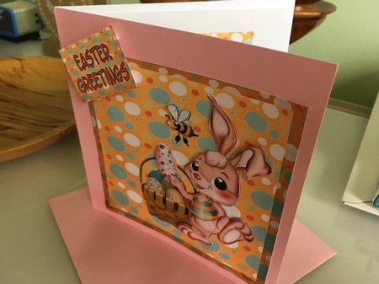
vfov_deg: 48.2
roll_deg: -1.1
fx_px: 317
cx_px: 190
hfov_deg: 61.7
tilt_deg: -33.4
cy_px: 142
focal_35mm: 29
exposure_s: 1/33
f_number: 2.2
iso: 25
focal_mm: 4.15
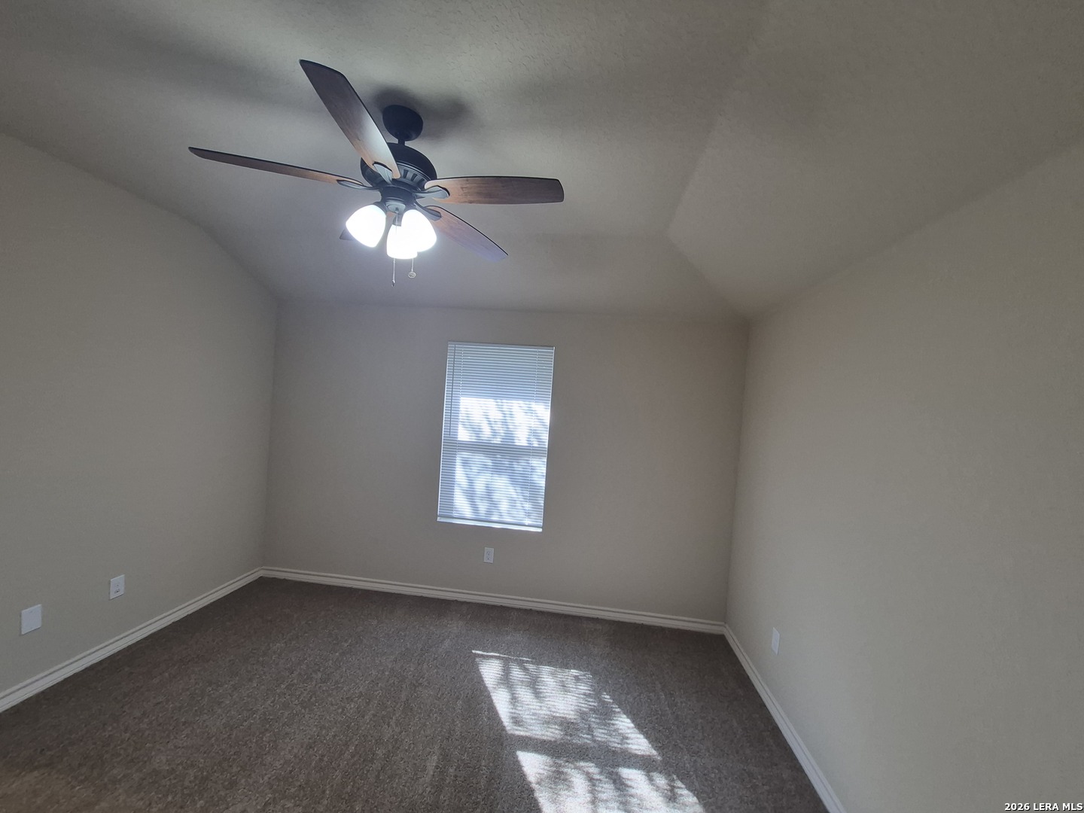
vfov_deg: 89.9
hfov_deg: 106.2
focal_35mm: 13
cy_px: 406
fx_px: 407
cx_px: 542
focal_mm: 1.74
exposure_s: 1/60
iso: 160
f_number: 2.2
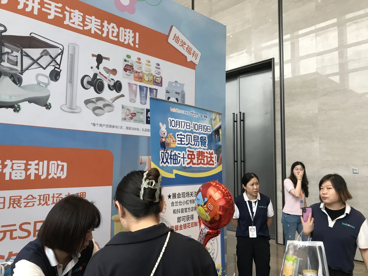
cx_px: 184
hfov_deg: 63.4
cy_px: 138
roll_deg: -0.5
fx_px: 298
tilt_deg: +5.7
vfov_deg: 49.7
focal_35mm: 28
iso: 32
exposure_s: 1/33
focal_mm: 3.99
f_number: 1.8
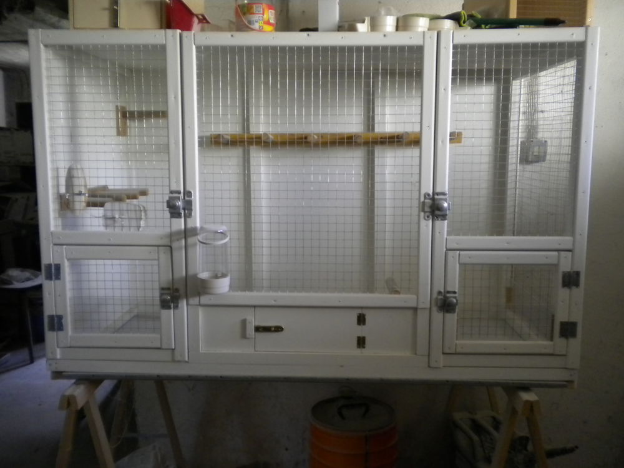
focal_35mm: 35
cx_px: 312
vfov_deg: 40.7
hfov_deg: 52.6
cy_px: 234
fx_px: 631
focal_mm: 6.3
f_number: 3.1
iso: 400
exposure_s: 1/44.6
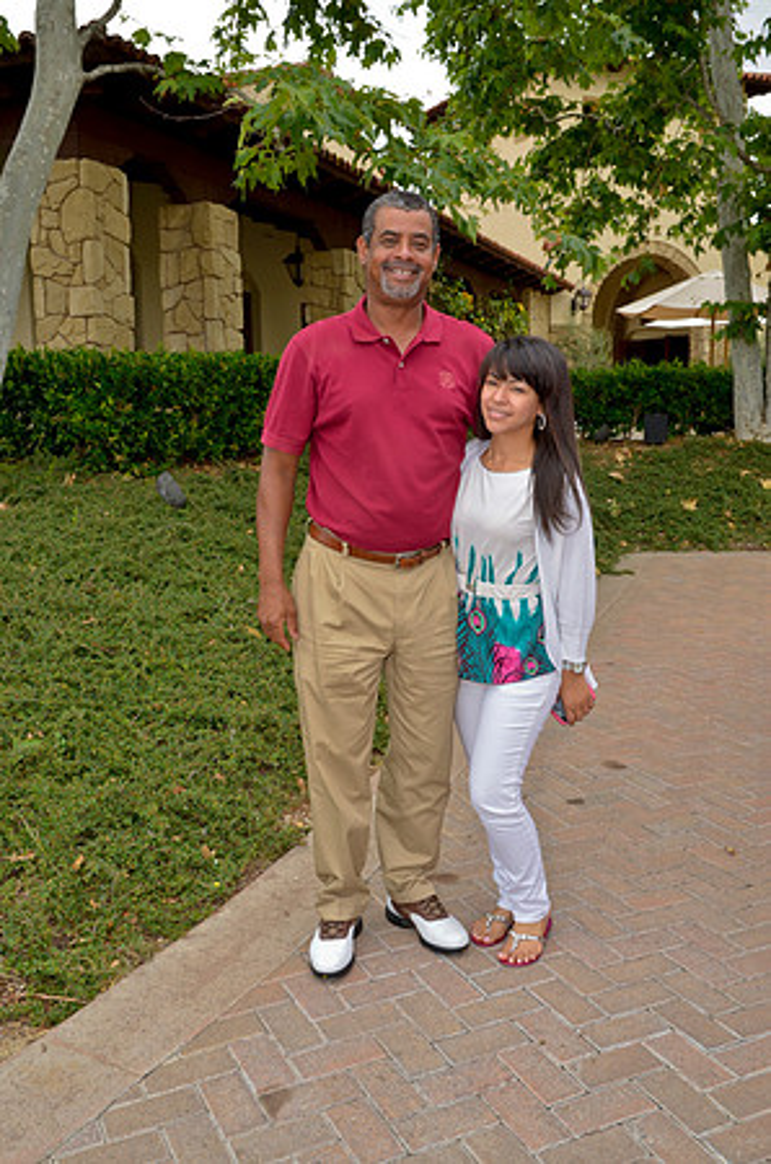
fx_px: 1162
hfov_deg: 36.7
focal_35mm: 36
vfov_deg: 53.2
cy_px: 582
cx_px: 386
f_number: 9
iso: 200
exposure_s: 1/200
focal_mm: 24
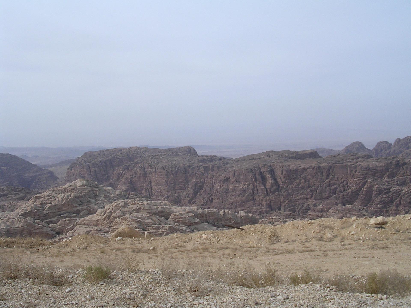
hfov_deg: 49.0
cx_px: 206
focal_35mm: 38
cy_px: 154
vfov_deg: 37.7
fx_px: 451
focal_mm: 5.8
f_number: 5.6
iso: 100
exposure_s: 1/417
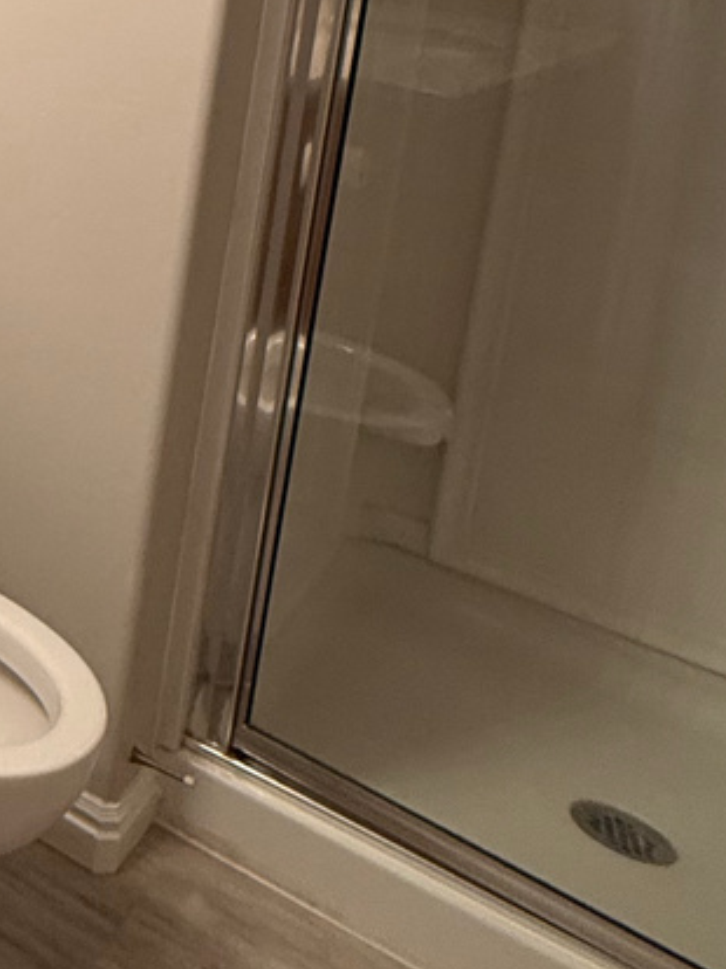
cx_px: -550
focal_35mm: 52
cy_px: -84
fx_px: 1456
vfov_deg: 32.6
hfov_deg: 20.5
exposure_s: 1/60
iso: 250
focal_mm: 2.22
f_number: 2.2
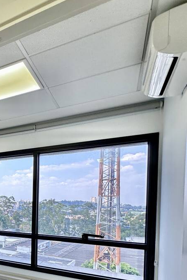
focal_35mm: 31
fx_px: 241
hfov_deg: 27.0
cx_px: -104
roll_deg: -1.3
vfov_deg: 57.5
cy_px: 207
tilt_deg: -0.6
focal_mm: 2.22
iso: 80
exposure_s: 1/120
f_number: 2.2
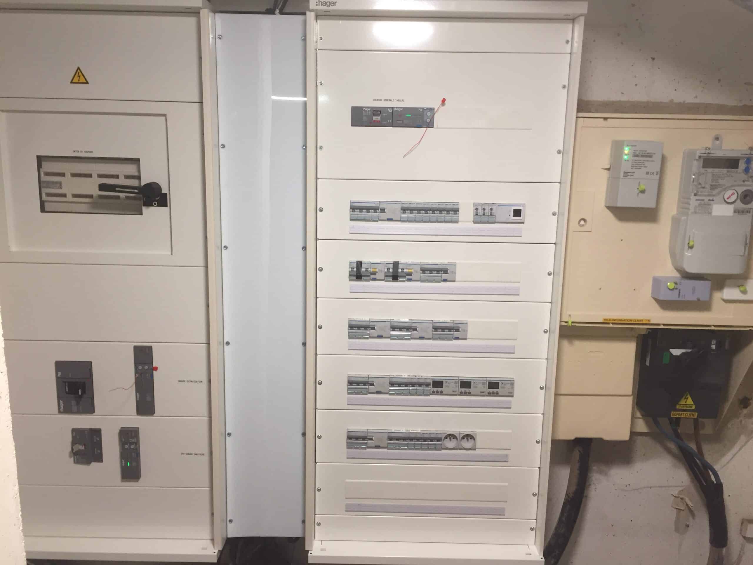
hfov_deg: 61.7
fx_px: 631
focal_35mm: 29
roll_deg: -2.3
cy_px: 282
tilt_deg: -9.9
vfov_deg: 48.2
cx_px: 376
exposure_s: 1/33
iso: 64
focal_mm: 4.15
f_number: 2.2
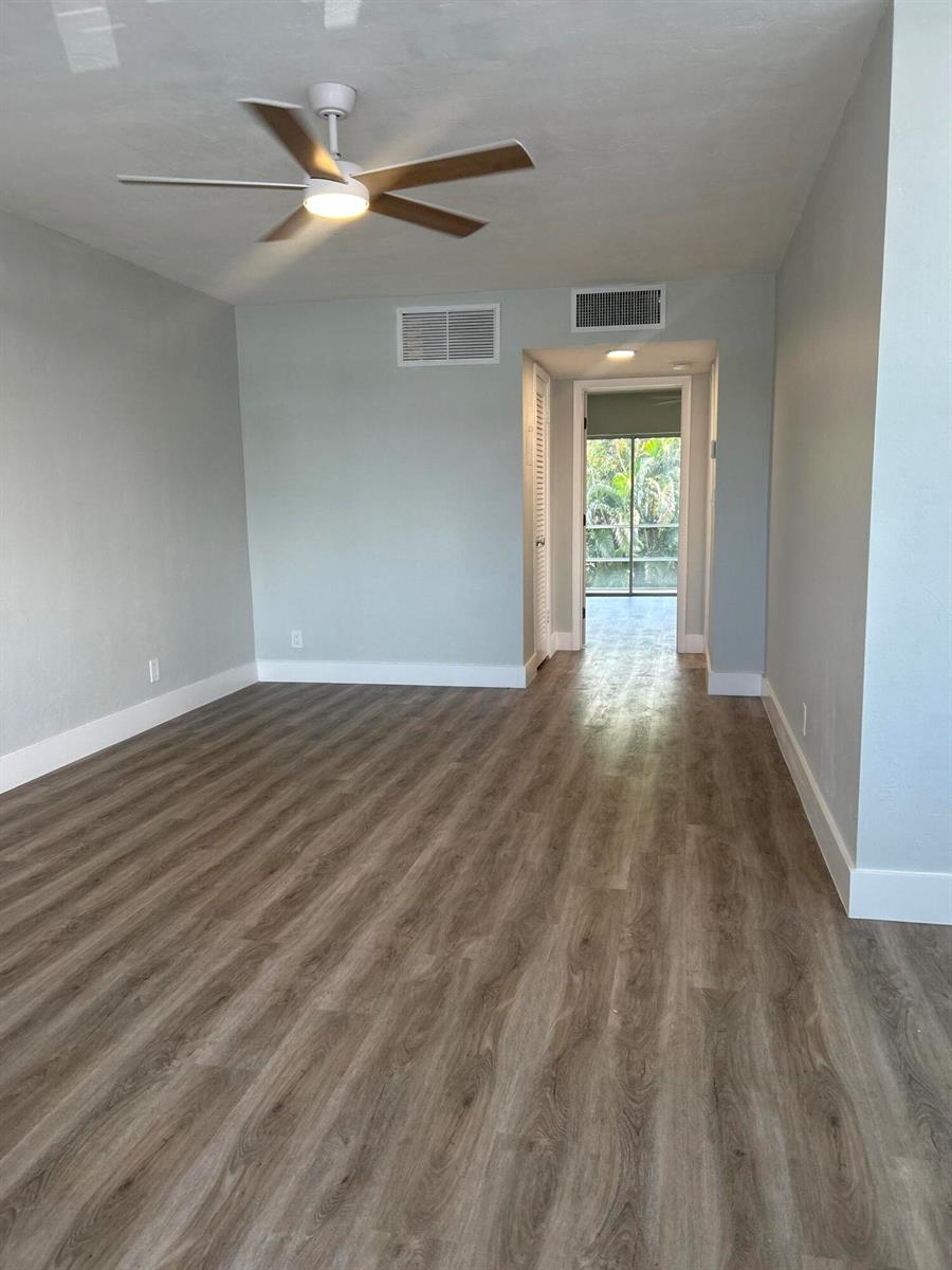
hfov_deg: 53.1
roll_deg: +0.3
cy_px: 635
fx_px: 953
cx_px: 476
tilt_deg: -9.1
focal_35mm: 26
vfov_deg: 67.3
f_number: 1.5
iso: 64
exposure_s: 1/124
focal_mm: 5.7
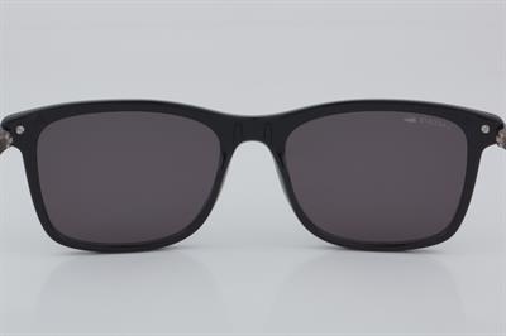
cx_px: 253
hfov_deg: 24.6
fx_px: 1159
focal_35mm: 82
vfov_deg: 16.5
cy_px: 168
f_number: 32
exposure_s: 1/4
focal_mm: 55
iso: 100
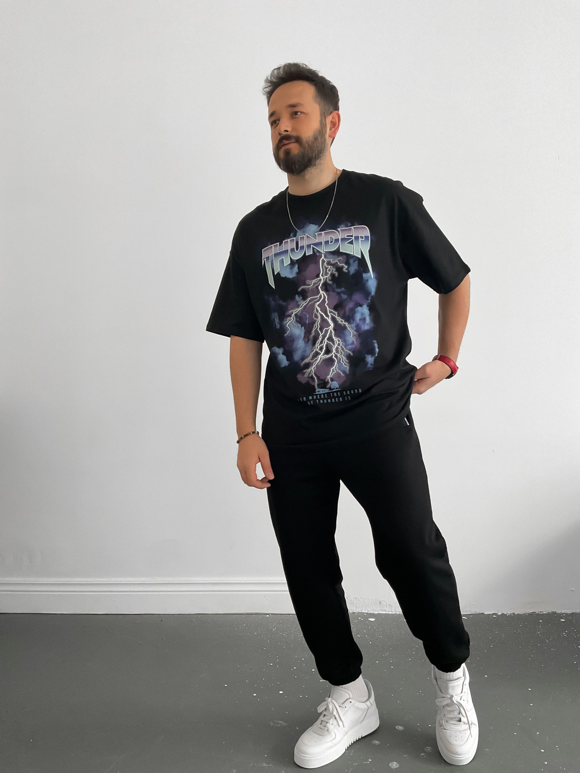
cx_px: 290
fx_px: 648
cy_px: 386
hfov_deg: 48.2
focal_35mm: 29
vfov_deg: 61.7
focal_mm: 3
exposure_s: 1/60
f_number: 1.8
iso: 125
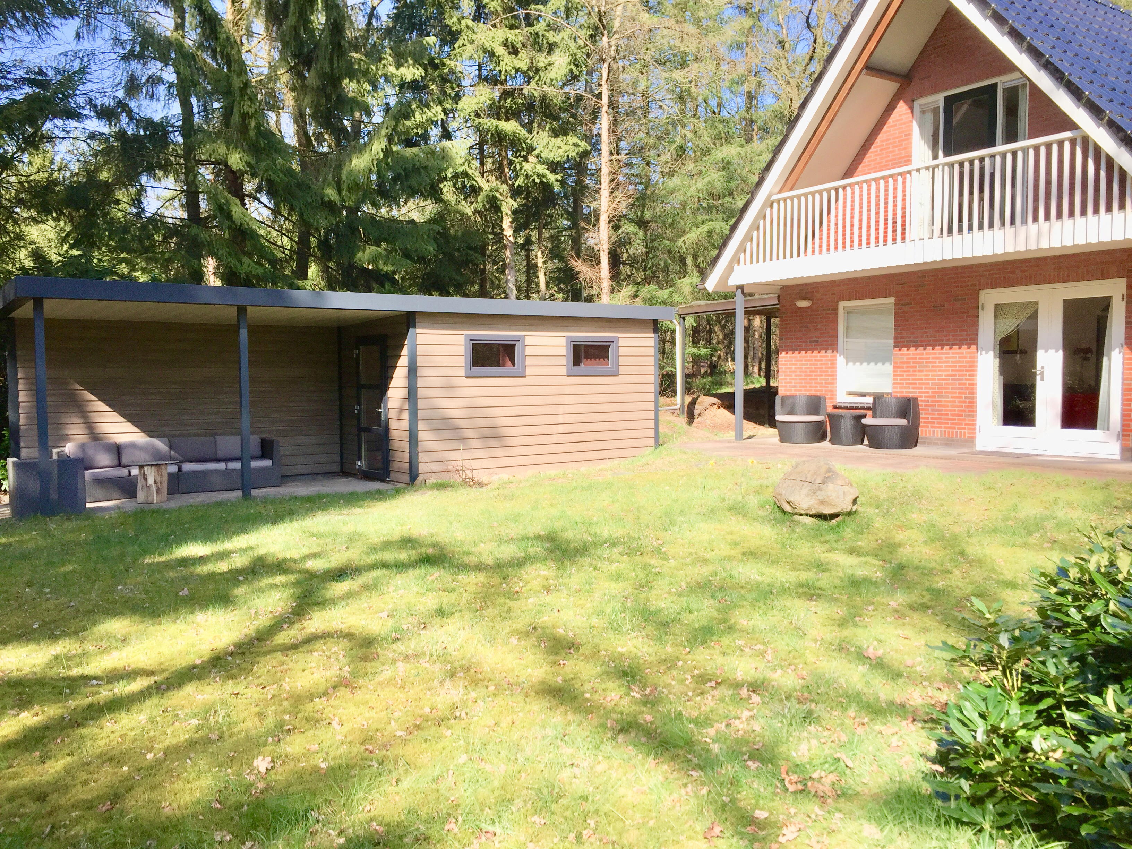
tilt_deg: -2.2
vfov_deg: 48.2
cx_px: 566
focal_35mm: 29
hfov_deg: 61.7
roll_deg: +0.0
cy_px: 424
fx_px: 948
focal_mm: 4.15
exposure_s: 1/775
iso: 32
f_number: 2.2
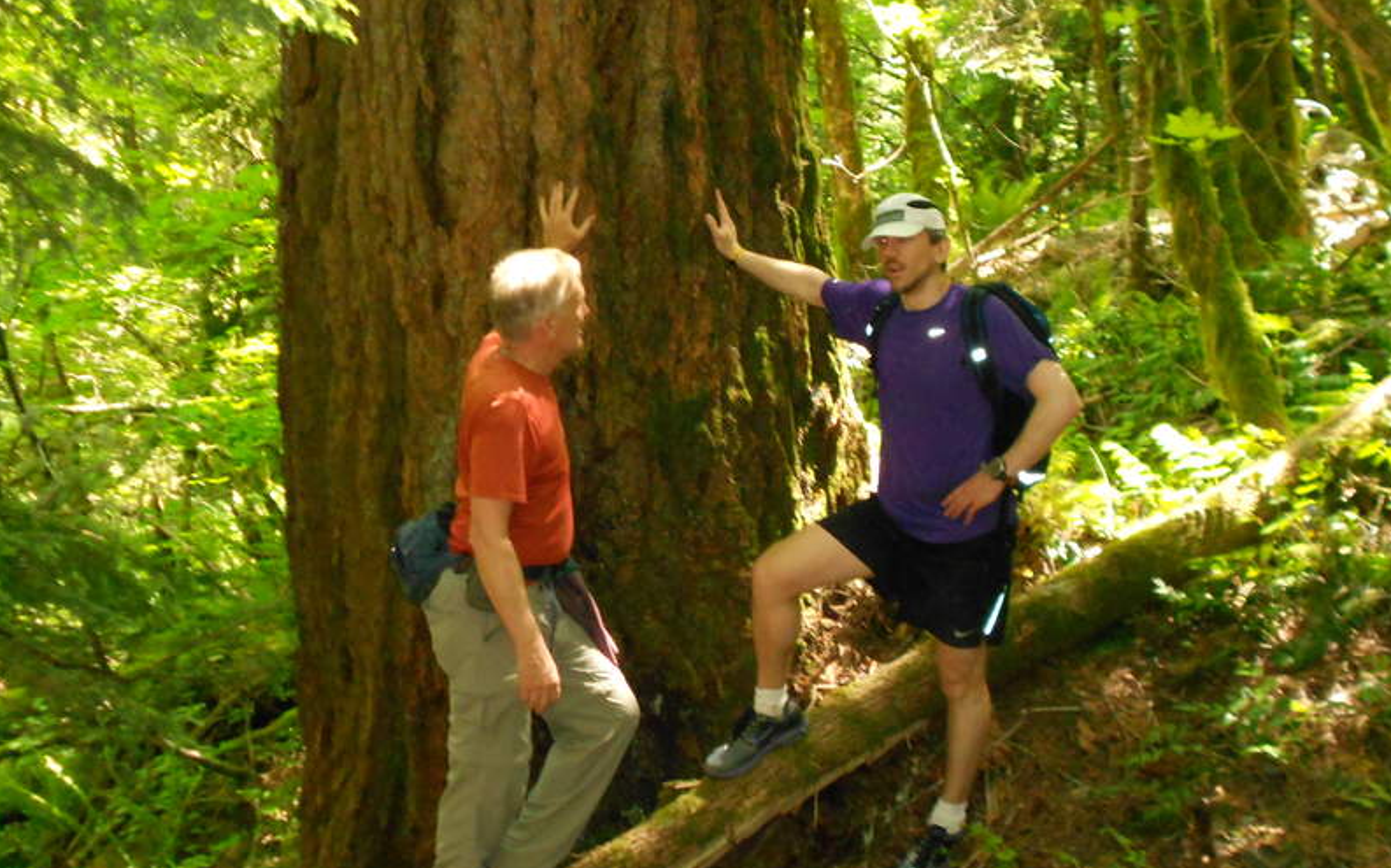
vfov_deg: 28.0
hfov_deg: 43.5
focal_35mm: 46
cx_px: 696
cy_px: 410
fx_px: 1743
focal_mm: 7.7
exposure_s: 1/30
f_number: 4.2
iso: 640
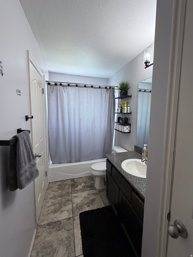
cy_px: 128
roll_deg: -0.6
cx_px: 96
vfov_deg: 102.1
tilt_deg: -6.3
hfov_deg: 85.7
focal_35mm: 14
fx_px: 104
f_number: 2.2
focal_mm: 2.22
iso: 320
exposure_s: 1/120
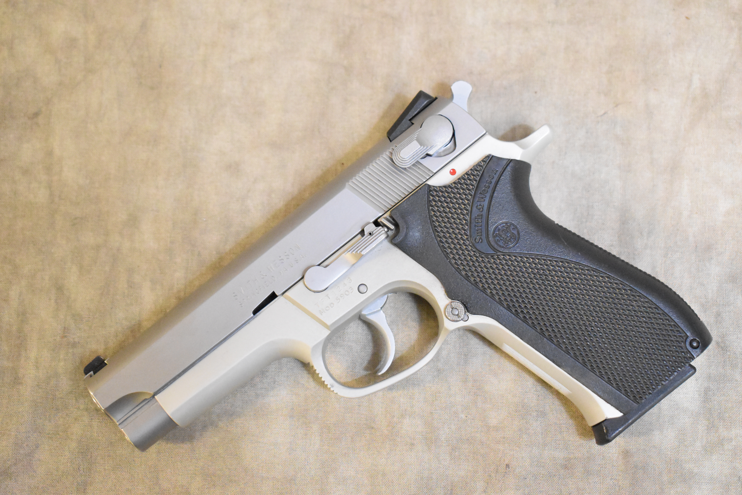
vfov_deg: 23.8
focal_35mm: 57
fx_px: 1175
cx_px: 371
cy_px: 248
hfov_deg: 35.1
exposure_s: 1/125
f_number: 4.8
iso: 10000
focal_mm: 38
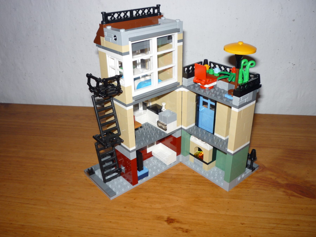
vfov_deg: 44.2
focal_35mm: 32
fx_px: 292
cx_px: 158
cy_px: 118
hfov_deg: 56.8
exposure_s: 1/30
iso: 100
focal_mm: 5.2
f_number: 3.3
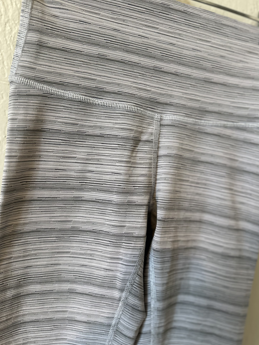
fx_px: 249
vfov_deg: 69.4
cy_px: 167
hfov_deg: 54.9
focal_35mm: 25
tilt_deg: -5.2
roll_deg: -6.3
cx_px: 130
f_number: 1.78
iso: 250
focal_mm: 6.86
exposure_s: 1/60
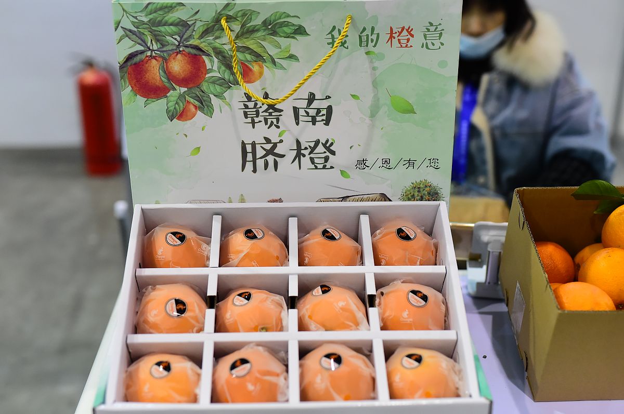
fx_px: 866
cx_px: 312
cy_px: 207
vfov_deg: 26.9
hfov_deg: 39.6
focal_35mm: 50
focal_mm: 50
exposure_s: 1/320
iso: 4000
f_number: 2.8
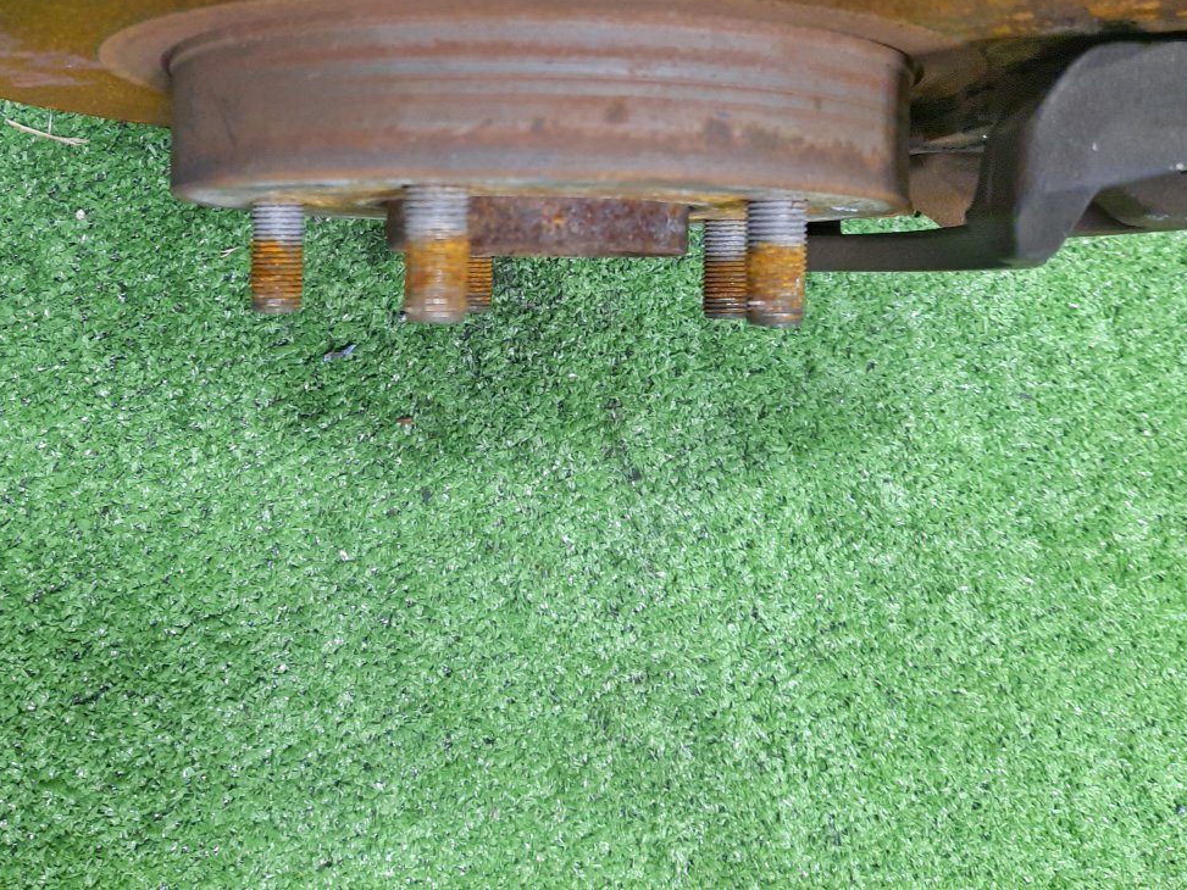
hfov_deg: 50.1
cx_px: 538
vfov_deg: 37.8
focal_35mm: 37
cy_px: 233
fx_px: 1269
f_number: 2
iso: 356
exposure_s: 1/25
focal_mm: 4.6
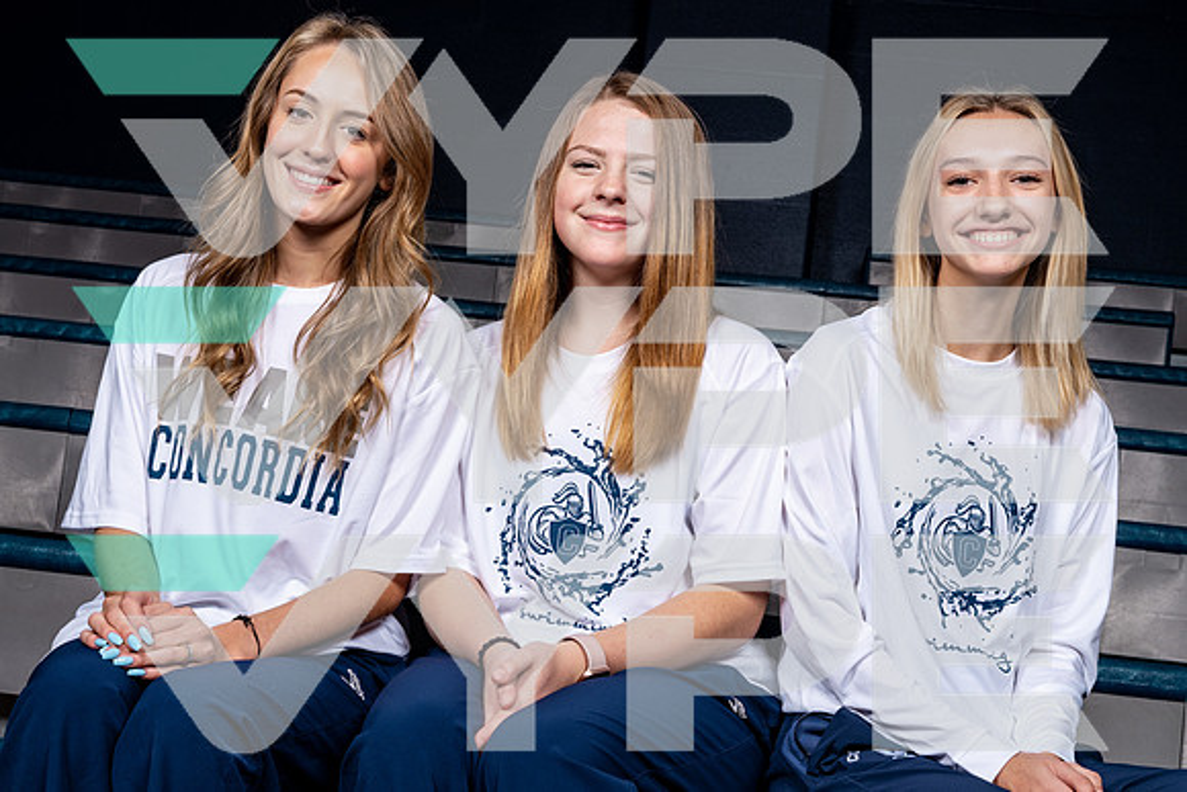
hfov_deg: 34.6
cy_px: 434
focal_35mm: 58
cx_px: 526
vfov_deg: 23.5
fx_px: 1904
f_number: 10
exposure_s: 1/125
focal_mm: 51
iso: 100
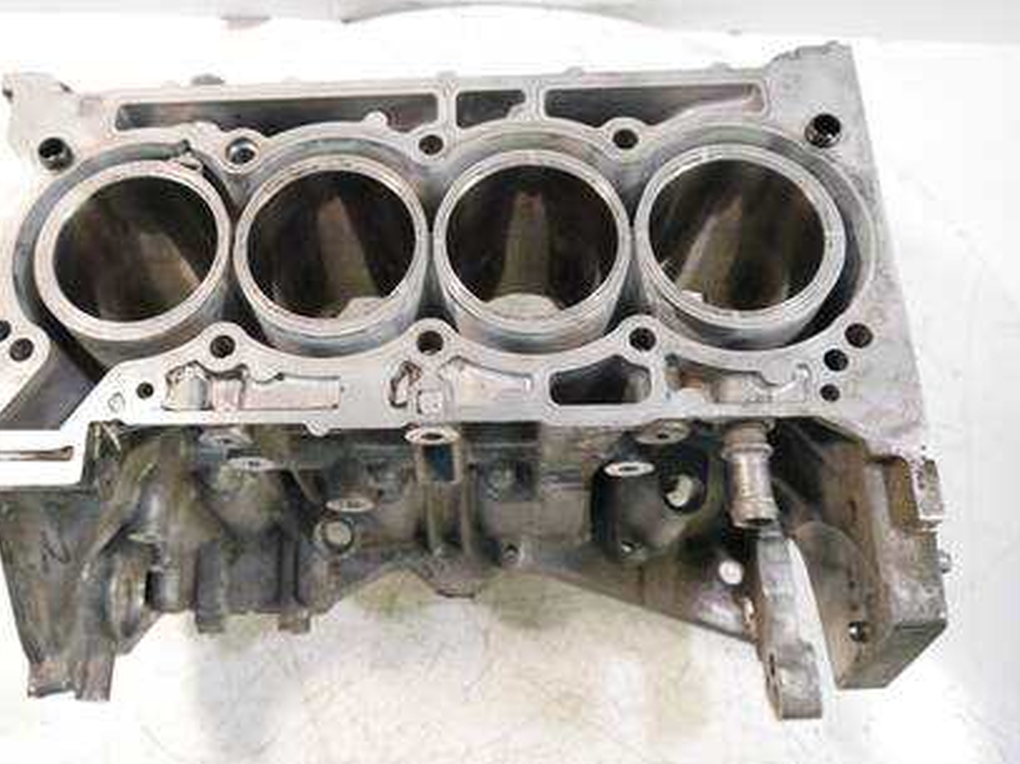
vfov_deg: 42.9
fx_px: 972
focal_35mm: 33
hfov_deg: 55.1
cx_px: 421
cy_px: 351
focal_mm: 14
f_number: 3.5
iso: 2000
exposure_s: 1/125
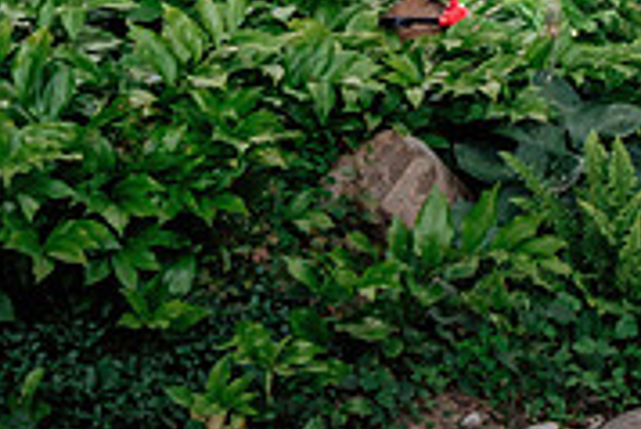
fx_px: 2085
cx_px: 637
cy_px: -243
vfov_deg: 11.2
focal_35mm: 117
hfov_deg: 17.1
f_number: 4
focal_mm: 24
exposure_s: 1/200
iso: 800
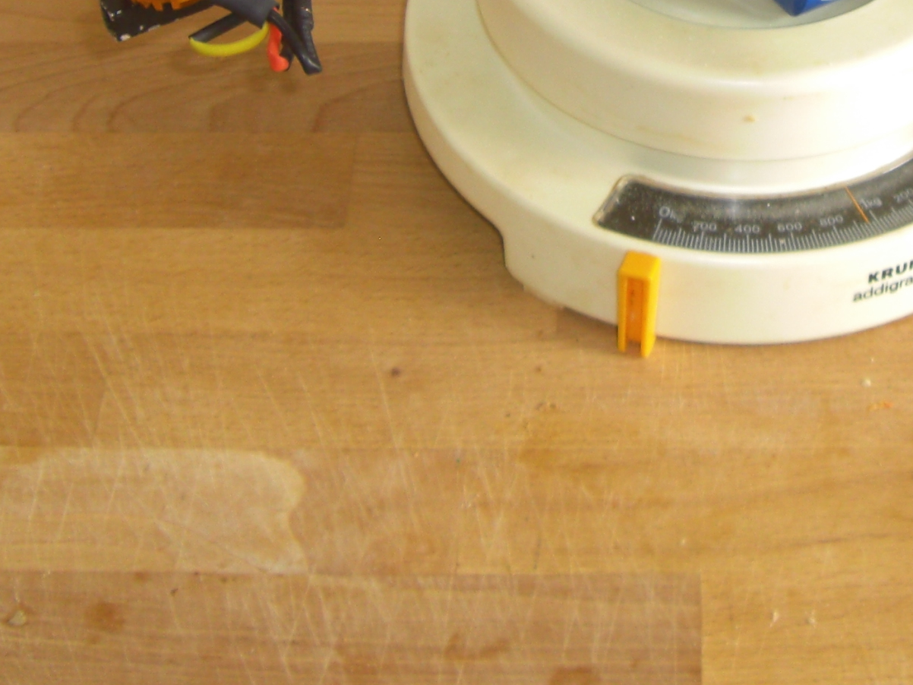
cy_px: -109
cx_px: 771
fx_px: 2348
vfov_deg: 16.0
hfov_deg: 21.6
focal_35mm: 89
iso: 100
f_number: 2.7
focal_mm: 6.2
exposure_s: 1/50
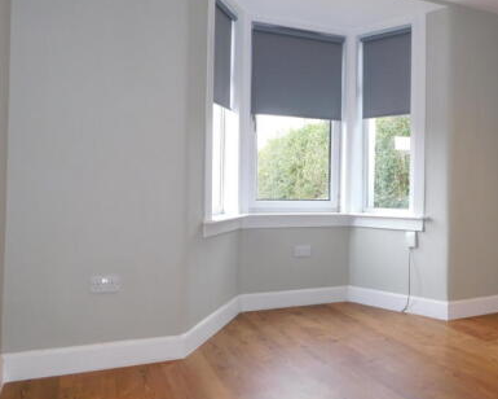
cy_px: 183
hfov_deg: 51.5
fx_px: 501
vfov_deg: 43.3
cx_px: 346
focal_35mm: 34
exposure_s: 1/40
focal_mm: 4
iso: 125
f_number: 3
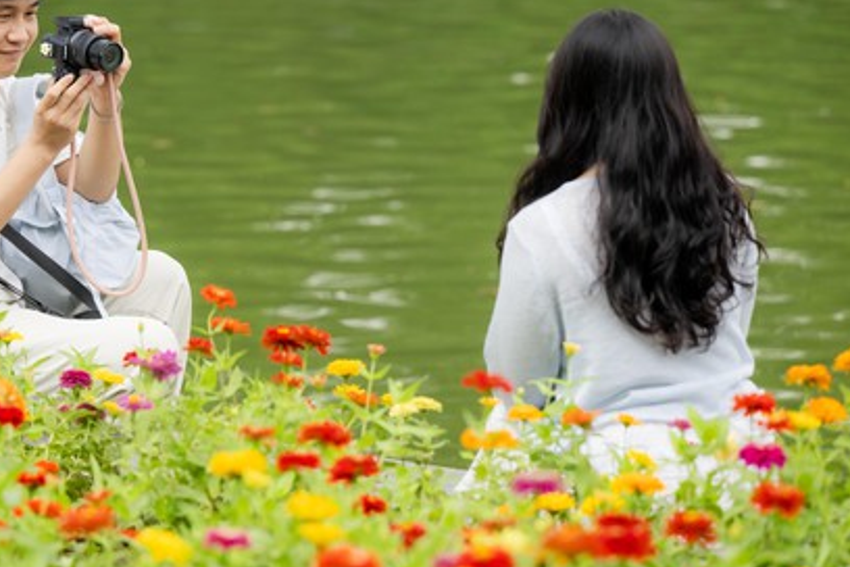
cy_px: 183
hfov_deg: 10.2
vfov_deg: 6.8
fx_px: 4769
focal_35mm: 202
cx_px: 221
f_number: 3.5
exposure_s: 1/640
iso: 160
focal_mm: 125
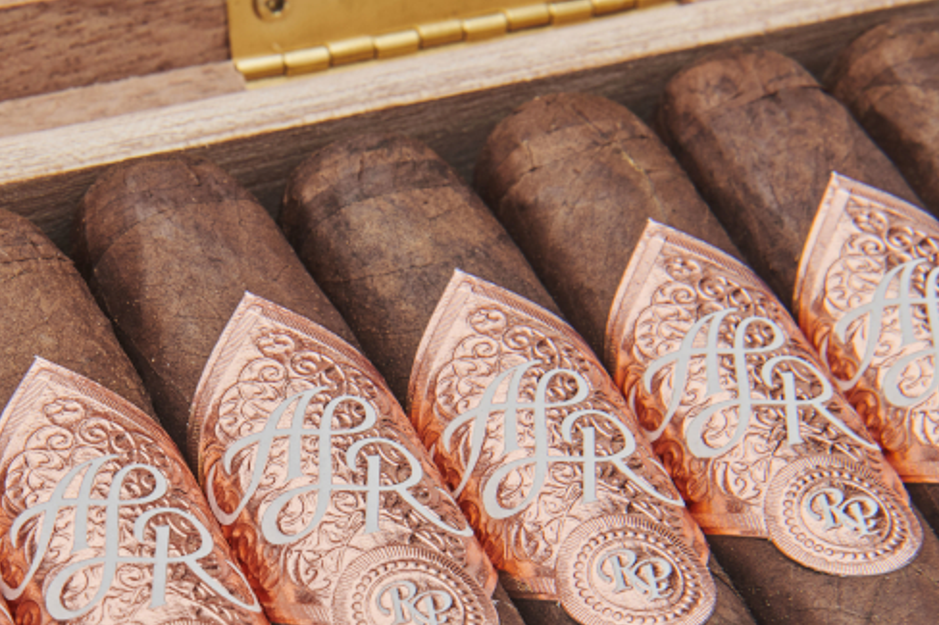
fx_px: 3207
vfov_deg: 11.0
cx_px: 229
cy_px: 601
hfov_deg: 16.6
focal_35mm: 123
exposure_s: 1/125
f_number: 16
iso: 64
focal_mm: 60
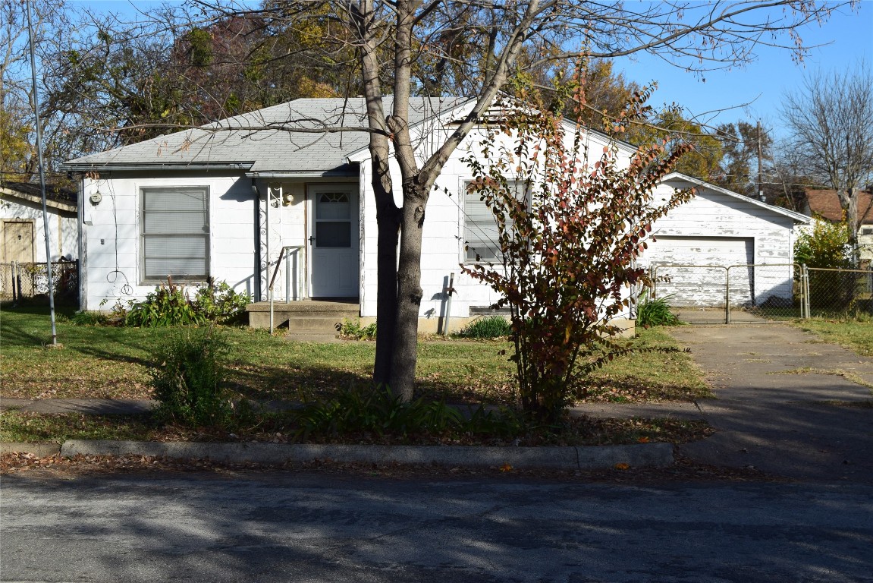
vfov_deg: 26.5
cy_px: 292
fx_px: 1237
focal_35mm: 51
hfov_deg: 38.9
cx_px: 436
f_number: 11
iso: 320
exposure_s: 1/500
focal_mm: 34
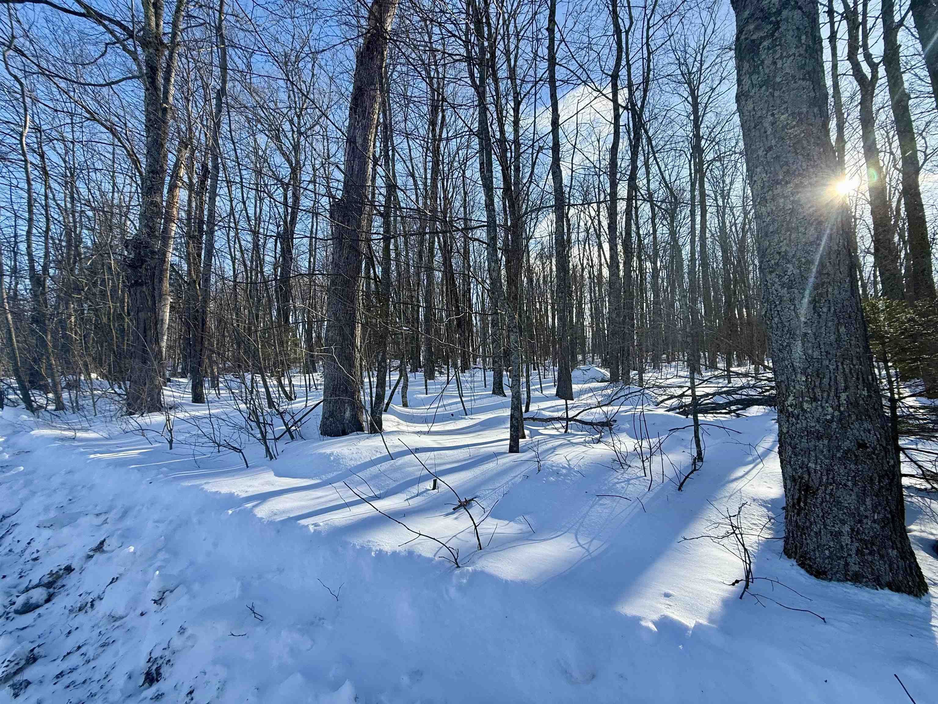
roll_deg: +0.8
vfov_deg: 85.7
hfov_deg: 102.1
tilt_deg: +6.0
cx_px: 469
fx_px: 379
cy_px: 352
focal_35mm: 14
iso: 50
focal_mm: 2.22
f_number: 2.2
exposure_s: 1/809
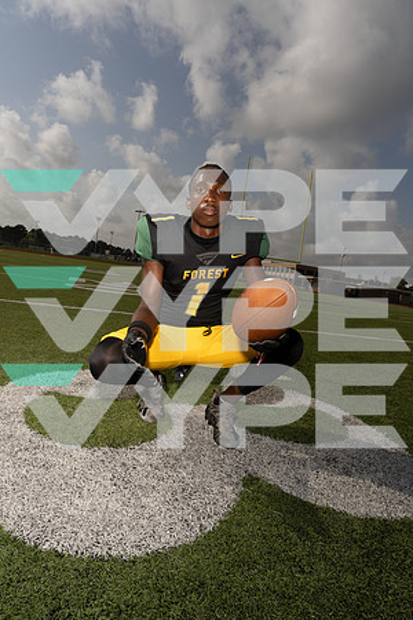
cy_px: 310
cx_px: 206
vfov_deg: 73.7
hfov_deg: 53.1
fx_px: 413
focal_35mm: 24
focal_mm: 24
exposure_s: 1/250
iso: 100
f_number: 11
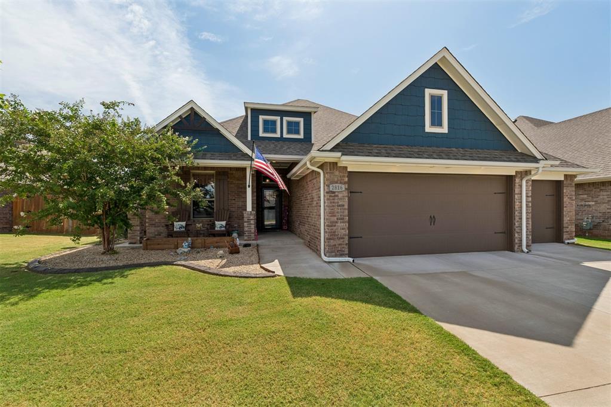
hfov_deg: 100.4
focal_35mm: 15
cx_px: 306
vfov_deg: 77.3
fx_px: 255
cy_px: 204
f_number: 8
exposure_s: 1/500
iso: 200
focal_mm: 10
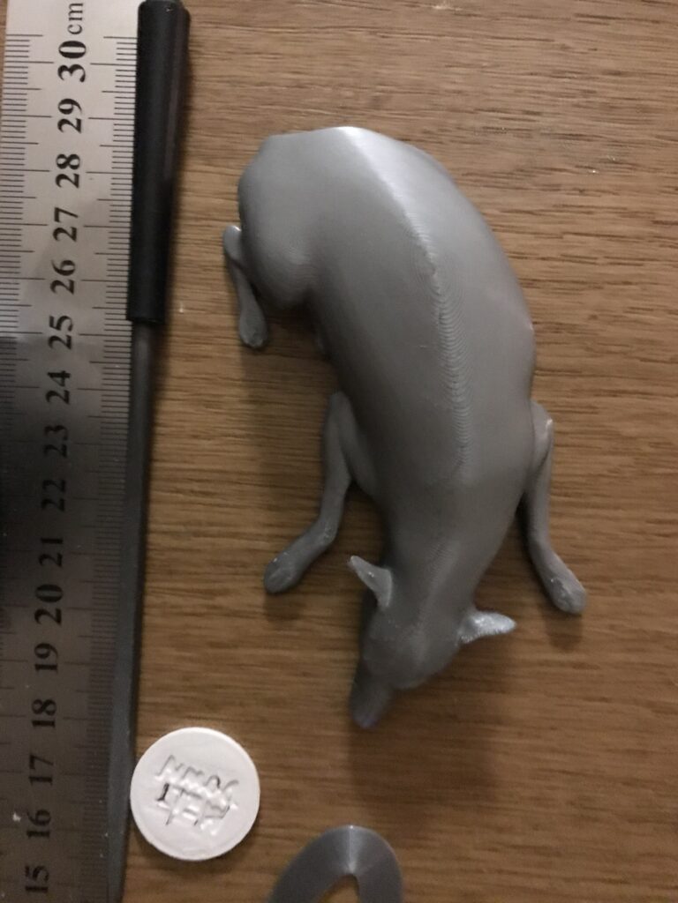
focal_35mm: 28
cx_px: 339
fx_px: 731
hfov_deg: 49.7
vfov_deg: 63.4
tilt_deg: -88.6
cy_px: 452
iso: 250
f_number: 1.8
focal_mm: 3.99
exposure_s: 1/4
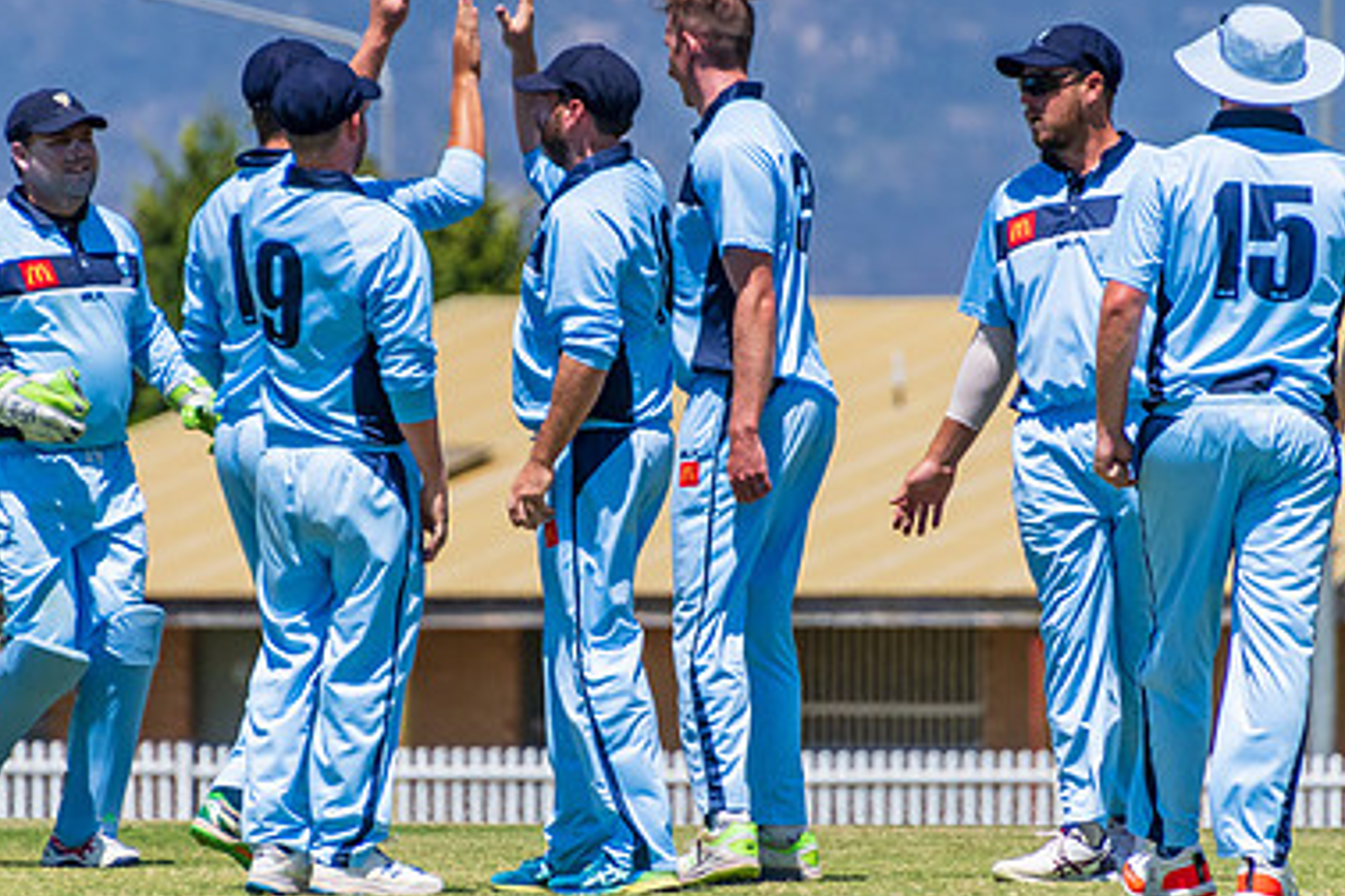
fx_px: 30073
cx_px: 612
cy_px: 380
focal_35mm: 805
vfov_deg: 1.7
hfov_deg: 2.6
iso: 400
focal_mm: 350
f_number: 6.3
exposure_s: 1/4000
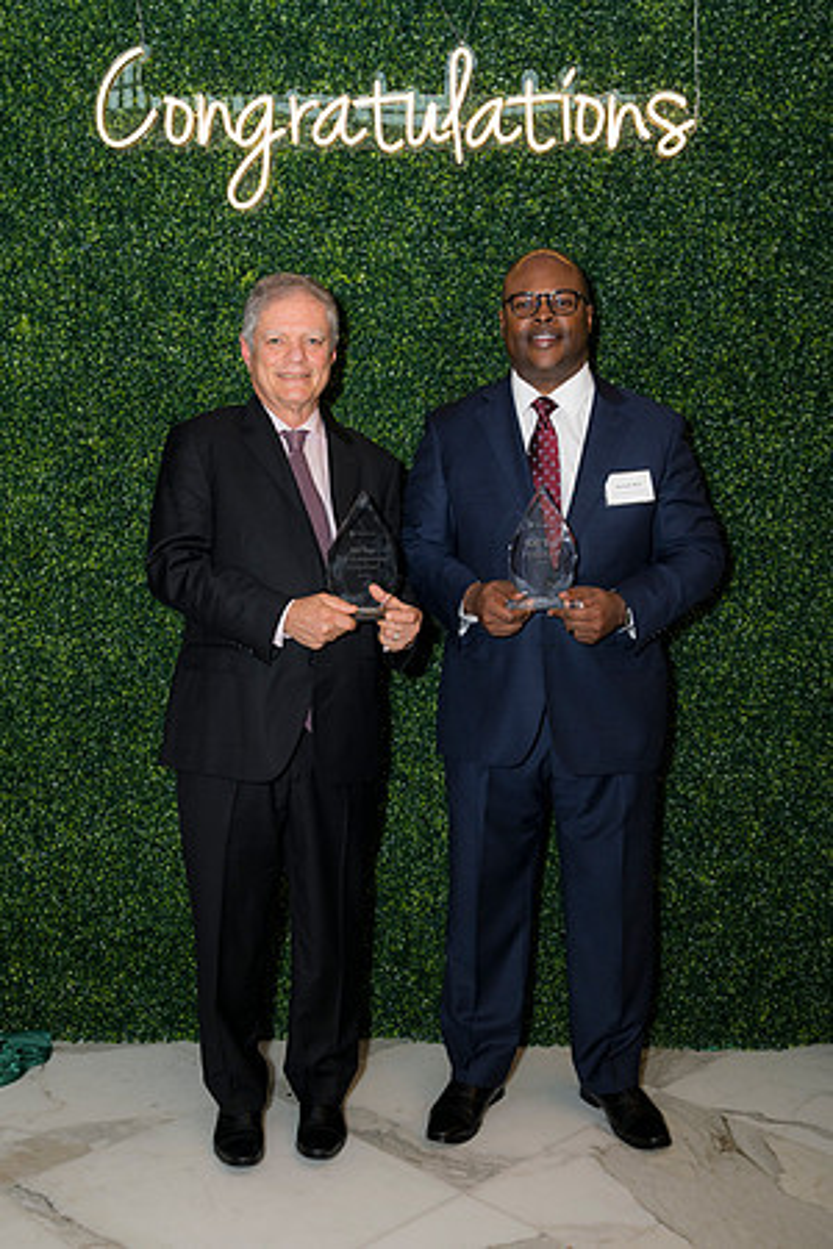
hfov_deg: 33.4
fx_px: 1388
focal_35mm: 40
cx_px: 416
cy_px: 624
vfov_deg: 48.5
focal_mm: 40
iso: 400
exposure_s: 1/160
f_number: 5
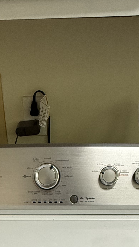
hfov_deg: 27.0
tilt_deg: -40.0
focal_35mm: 44
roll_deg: +2.1
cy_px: 263
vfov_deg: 39.2
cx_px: 50
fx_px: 288
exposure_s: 1/120
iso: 250
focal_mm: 2.22
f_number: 2.2
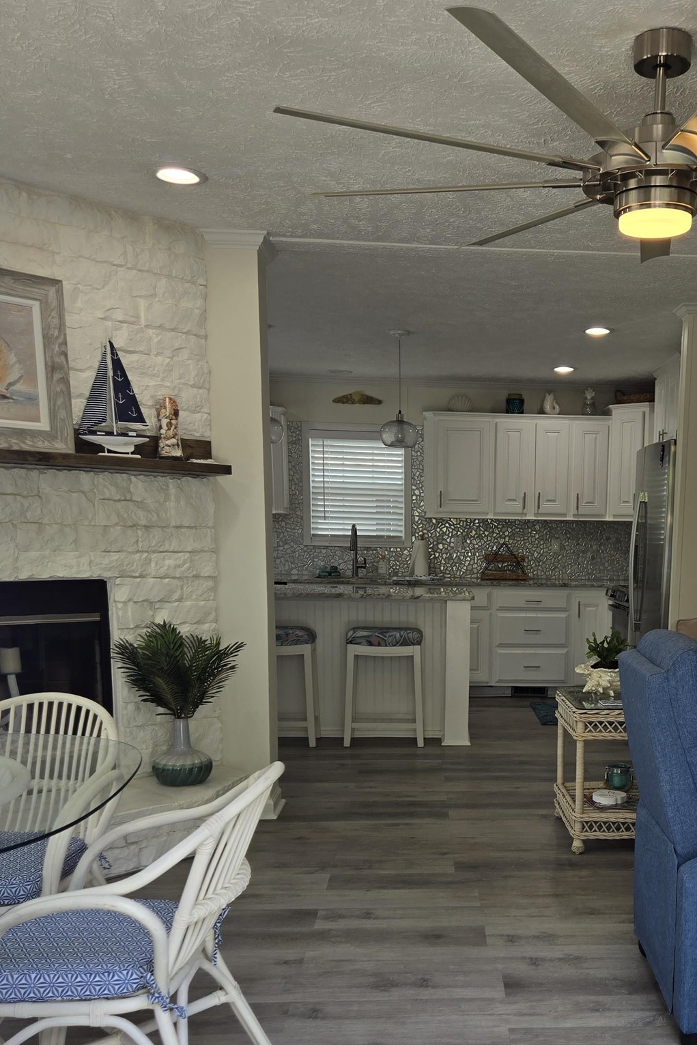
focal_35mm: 36
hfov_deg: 36.0
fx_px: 1045
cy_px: 682
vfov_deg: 52.3
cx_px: 531
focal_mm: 5.4
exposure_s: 1/145
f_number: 1.8
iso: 25
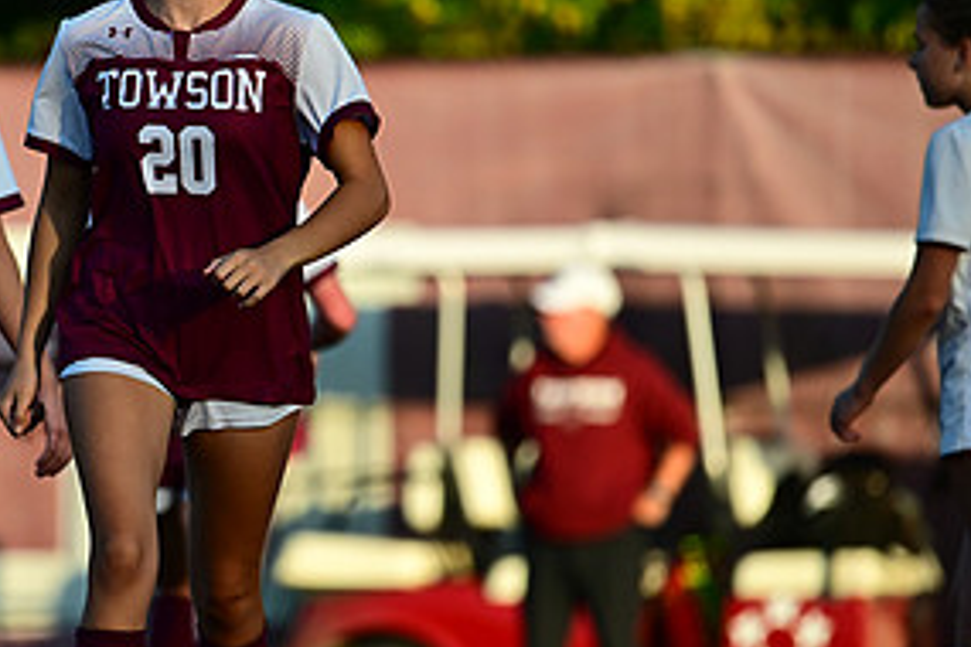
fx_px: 21954
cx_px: 160
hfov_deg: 2.5
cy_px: 301
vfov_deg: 1.7
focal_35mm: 814
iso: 640
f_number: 4.5
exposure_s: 1/2000
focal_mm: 400
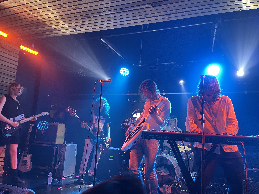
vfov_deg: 54.9
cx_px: 130
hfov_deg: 69.4
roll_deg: -2.8
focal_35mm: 25
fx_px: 187
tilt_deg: +8.6
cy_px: 97
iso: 500
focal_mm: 5.1
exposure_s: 1/39
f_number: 1.6
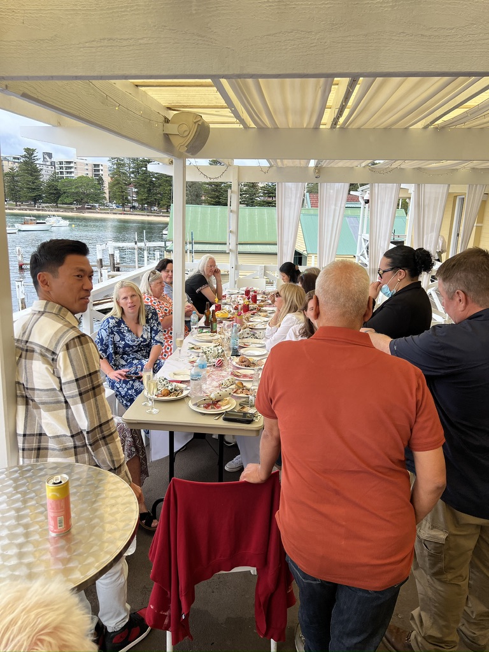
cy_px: 326
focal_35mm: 26
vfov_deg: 67.3
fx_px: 490
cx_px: 244
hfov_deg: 53.1
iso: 50
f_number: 1.5
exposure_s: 1/820
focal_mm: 5.7
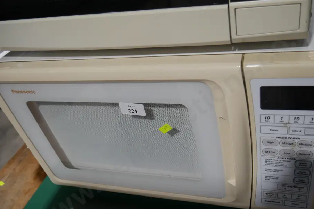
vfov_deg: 39.8
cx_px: 177
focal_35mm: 33
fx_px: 288
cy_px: 125
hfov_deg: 57.0
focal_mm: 14
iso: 200
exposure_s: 1/125
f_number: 3.5
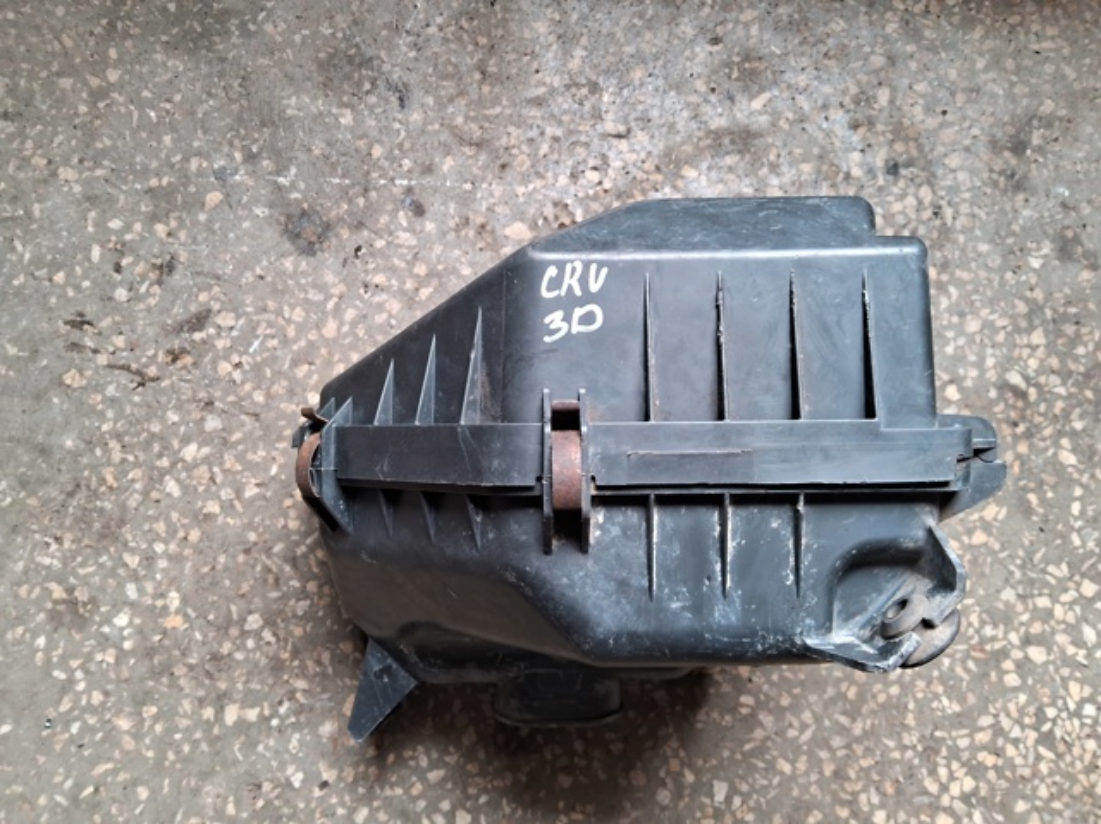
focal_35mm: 26
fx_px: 826
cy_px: 412
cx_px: 550
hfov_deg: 67.3
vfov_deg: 53.0
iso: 500
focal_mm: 3.98
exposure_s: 1/50
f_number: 1.8
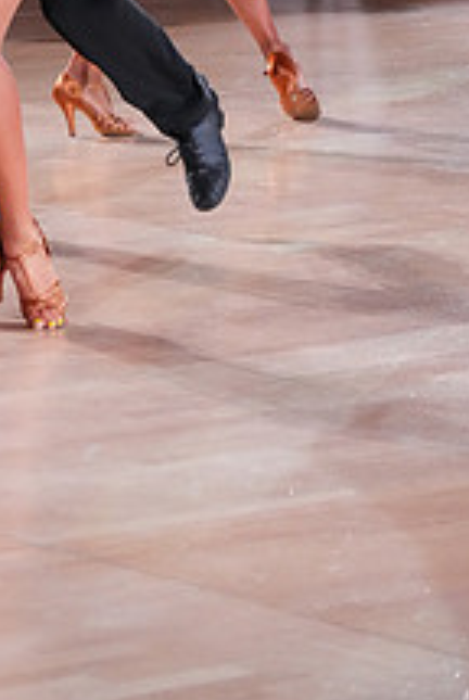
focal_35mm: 283
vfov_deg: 7.2
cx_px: -83
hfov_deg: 4.9
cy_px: -176
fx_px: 5512
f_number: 4
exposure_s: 1/400
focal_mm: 105
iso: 5000
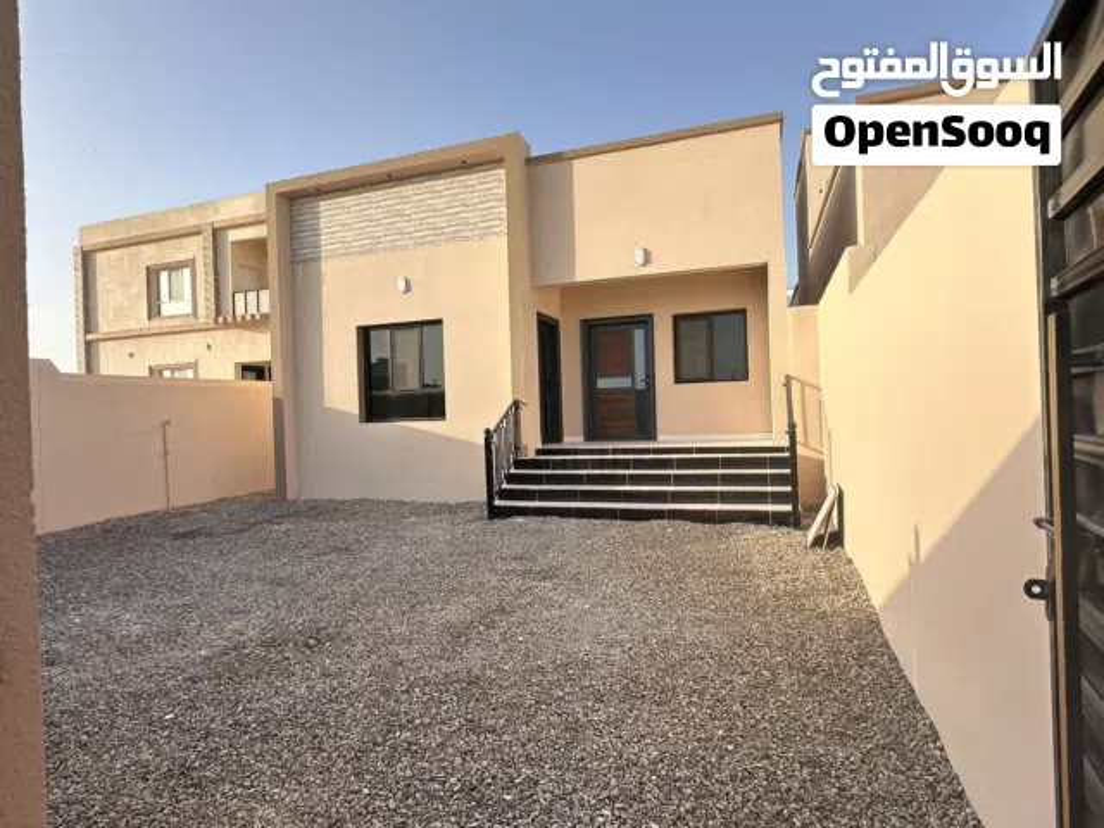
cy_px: 414
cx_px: 552
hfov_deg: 102.1
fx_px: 446
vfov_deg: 85.7
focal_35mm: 14
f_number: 2.2
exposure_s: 1/1092
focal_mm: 2.22
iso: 50
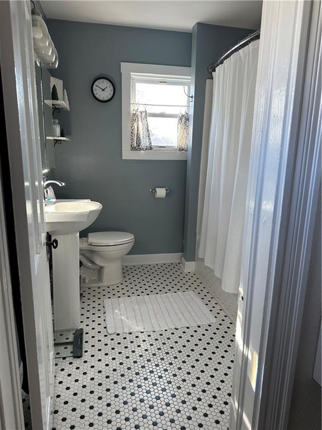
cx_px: 161
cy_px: 215
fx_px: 298
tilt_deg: -13.0
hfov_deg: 56.8
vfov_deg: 71.6
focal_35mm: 24
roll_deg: -1.3
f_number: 1.78
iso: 100
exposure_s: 1/125
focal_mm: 6.86
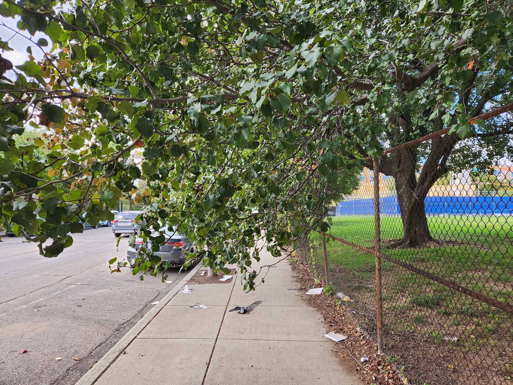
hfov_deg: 73.9
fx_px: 341
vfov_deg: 58.9
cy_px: 192
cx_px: 256
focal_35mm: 23
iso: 25
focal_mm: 5.4
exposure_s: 1/180
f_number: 1.8
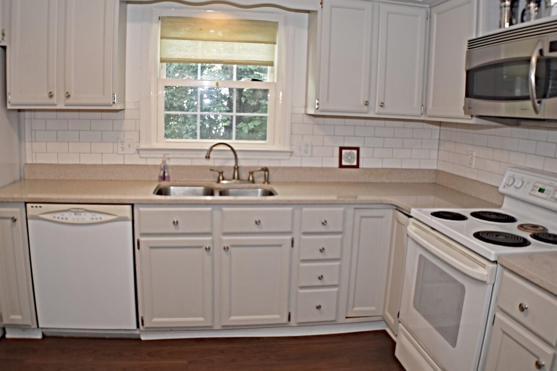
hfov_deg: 53.8
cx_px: 276
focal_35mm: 36
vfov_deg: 37.3
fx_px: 550
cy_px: 185
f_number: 4
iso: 250
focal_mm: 23
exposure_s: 1/60
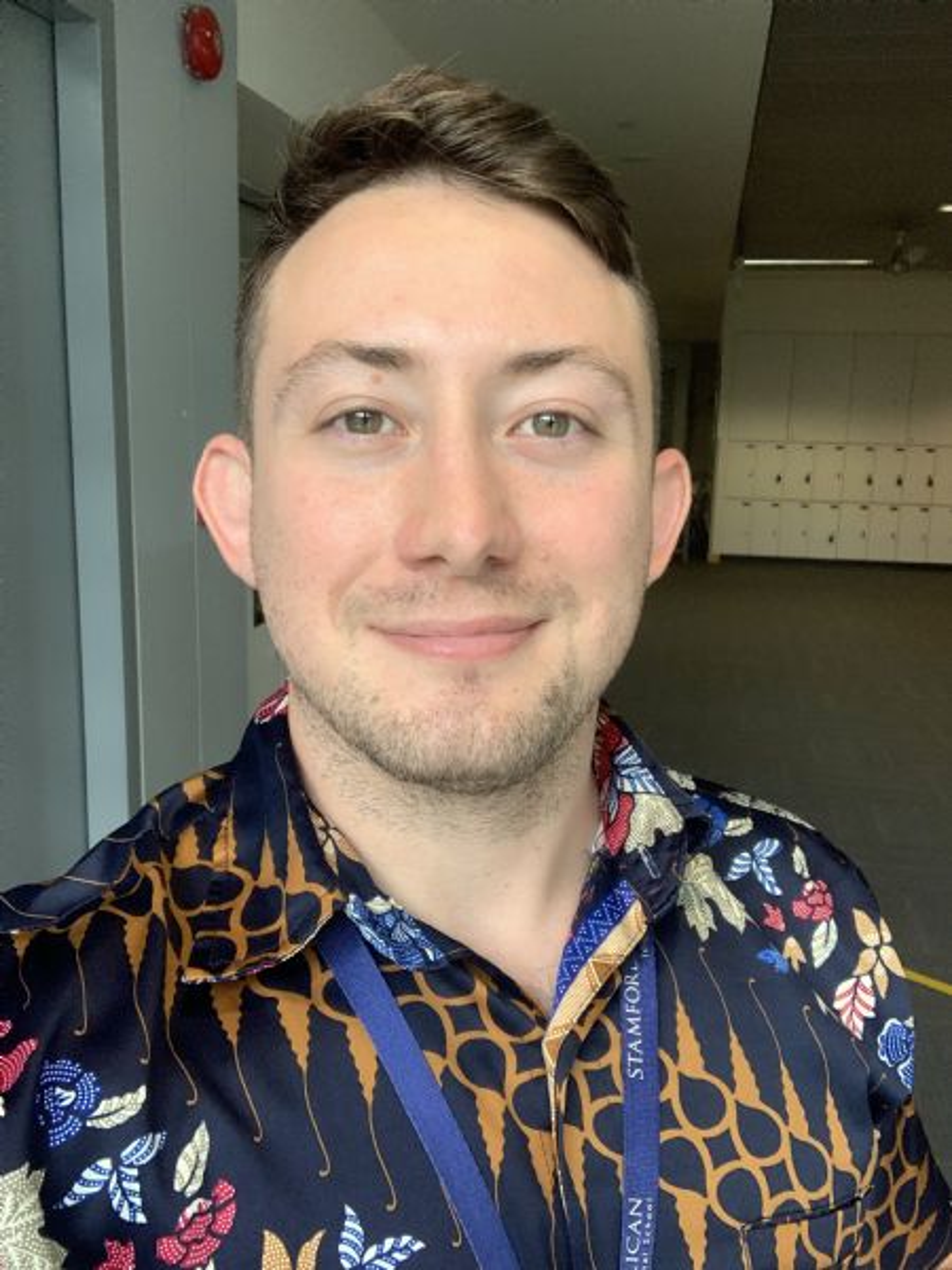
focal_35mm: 32
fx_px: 1173
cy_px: 635
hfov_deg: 44.2
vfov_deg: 56.8
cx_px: 476
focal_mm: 2.87
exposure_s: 1/117
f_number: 2.2
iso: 64
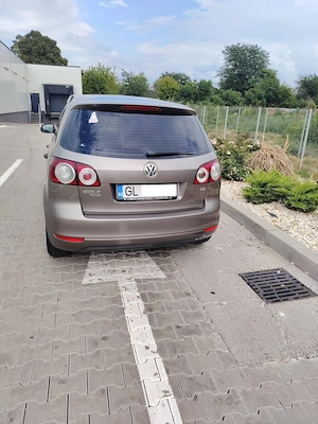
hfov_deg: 56.8
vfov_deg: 71.6
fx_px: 294
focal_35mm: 24
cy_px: 212
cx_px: 159
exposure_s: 1/455
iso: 100
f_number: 1.75
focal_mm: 5.25
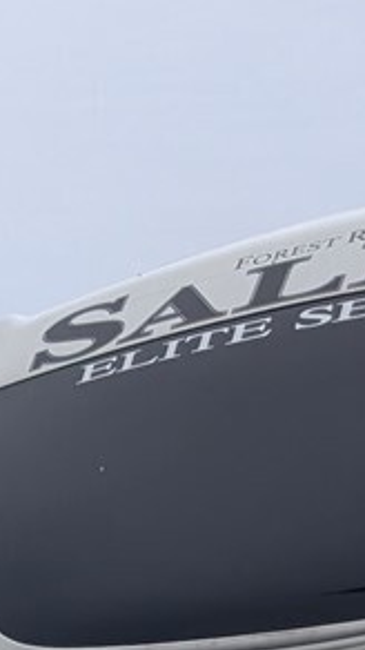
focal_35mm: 143
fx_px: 2463
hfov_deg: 6.1
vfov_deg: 13.2
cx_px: -1358
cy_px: 1257
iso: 22
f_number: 1.68
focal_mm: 6.9
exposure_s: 1/359
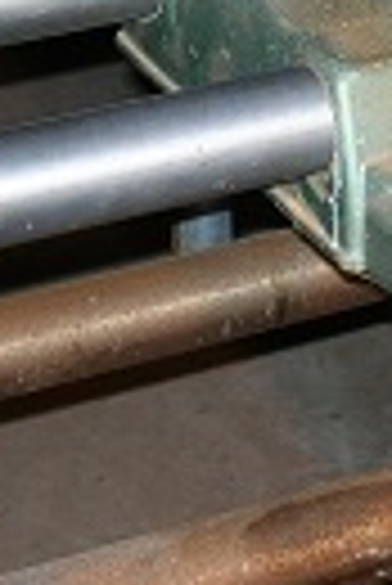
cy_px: 169
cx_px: 453
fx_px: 2574
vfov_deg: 13.0
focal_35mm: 158
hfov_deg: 8.6
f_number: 2.8
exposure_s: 1/60.1
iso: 64
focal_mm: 7.8
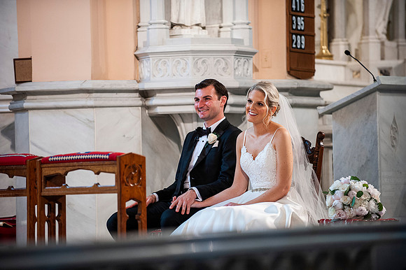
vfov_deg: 6.9
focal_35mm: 200
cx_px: 203
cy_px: 135
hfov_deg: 10.3
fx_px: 2254
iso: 1600
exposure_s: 1/100
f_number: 2.8
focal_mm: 200
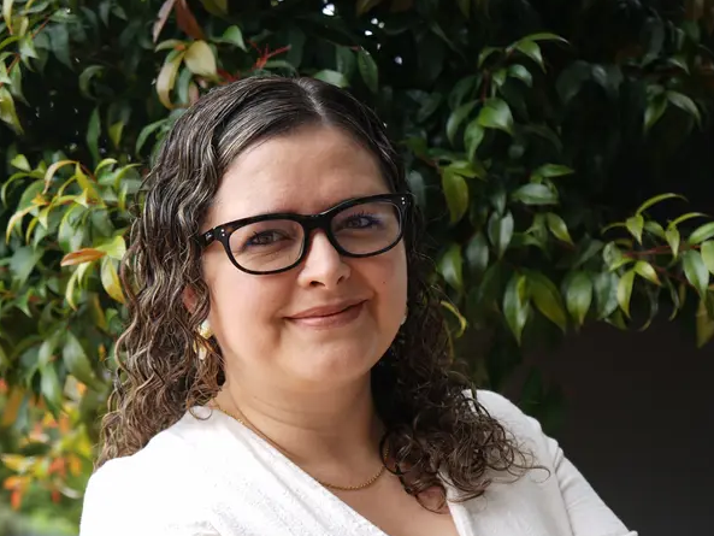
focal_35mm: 70
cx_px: 358
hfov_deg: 27.8
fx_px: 1444
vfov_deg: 20.4
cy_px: 528
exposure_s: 1/60
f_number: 4.5
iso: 64
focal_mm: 48
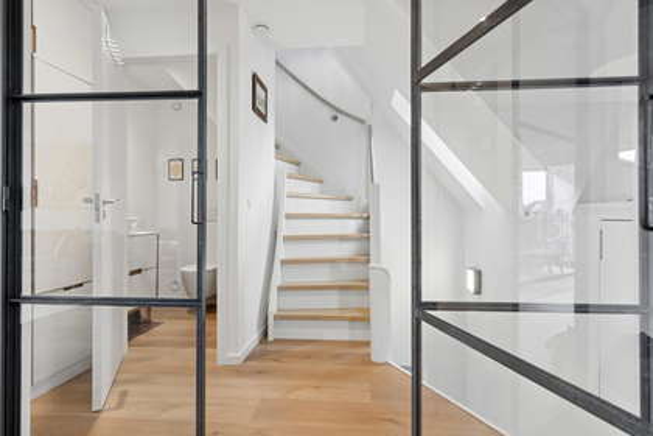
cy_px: 218
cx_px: 326
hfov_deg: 86.9
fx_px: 345
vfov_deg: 64.6
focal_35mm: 19
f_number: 6.3
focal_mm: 19
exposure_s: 1/20
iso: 200
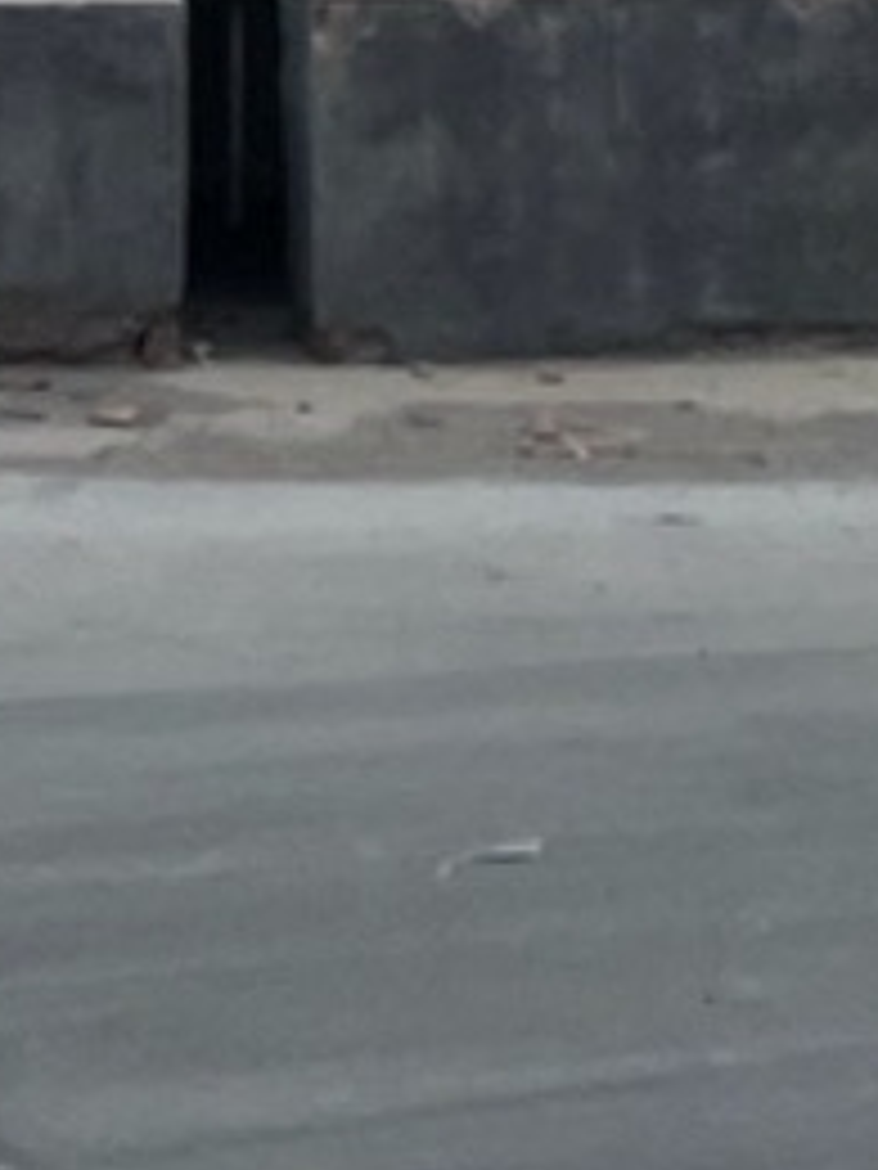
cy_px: -3038
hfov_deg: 7.2
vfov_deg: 7.6
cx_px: 149
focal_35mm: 205
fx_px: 6933
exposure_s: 1/6494
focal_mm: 4.2
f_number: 1.6
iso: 32
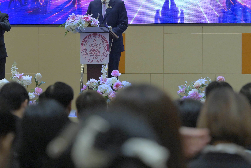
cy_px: 40
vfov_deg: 6.3
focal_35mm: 218
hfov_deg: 9.4
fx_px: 1520
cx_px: 110
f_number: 4.5
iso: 2500
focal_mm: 120
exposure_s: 1/160
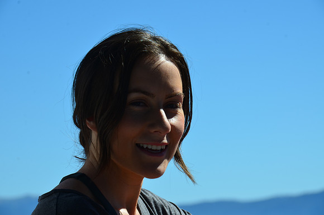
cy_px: 108
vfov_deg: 5.9
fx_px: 2088
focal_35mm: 232
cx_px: 162
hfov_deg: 8.9
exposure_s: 1/160
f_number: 11
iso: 100
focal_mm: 155
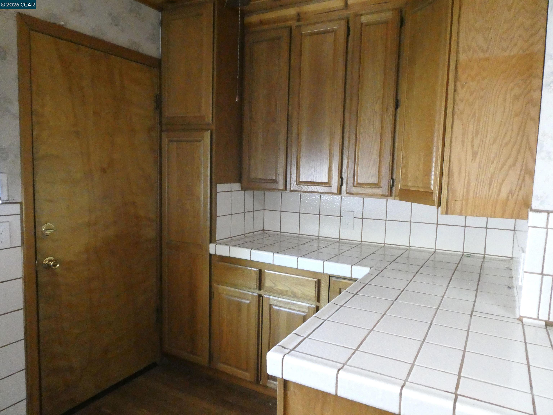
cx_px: 276
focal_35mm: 24
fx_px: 383
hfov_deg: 71.6
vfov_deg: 56.8
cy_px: 208
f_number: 3.3
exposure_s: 1/50
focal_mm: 4.3
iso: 1600
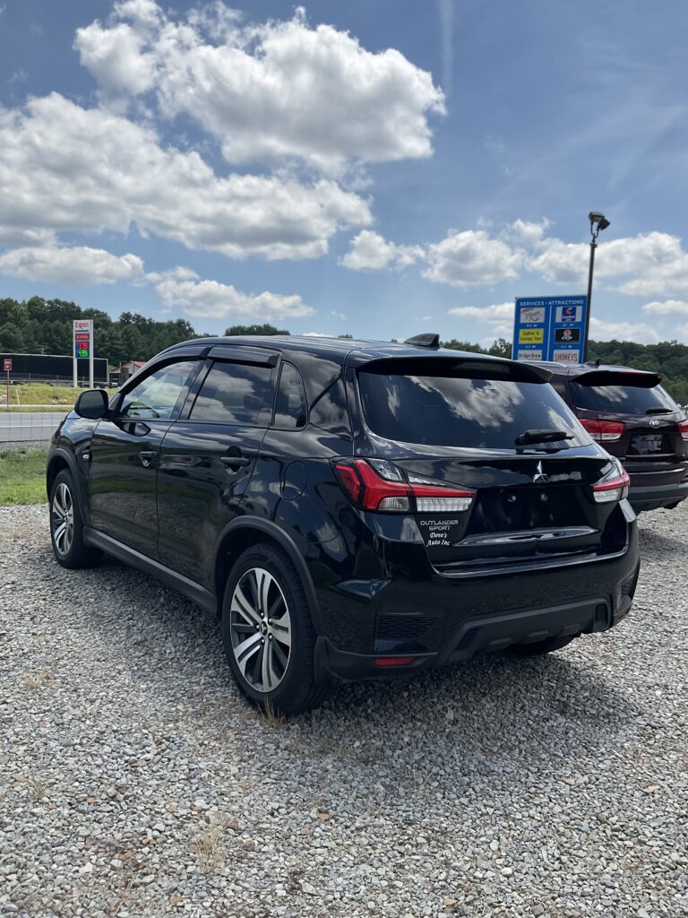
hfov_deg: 48.2
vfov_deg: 61.7
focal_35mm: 29
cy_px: 459
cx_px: 344
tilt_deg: -5.0
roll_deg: -1.6
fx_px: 769
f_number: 1.8
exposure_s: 1/2320
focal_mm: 3
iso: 16
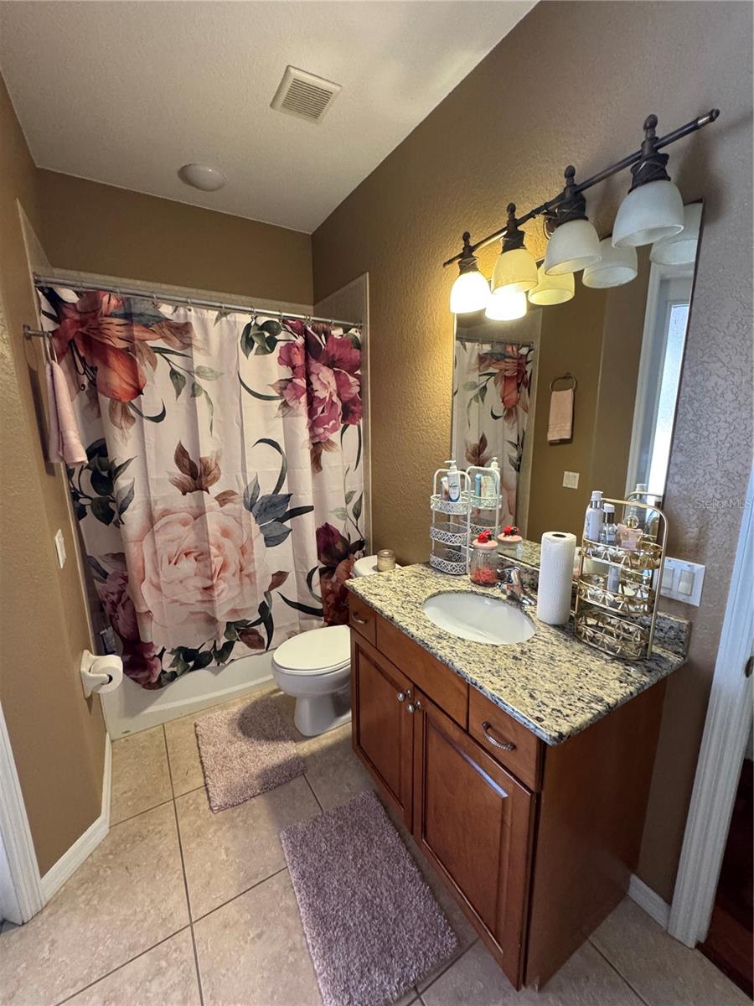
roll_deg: +0.5
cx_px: 377
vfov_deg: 102.1
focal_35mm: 14
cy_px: 503
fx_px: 407
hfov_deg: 85.7
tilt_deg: -12.7
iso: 500
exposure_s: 1/60
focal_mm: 2.22
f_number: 2.2
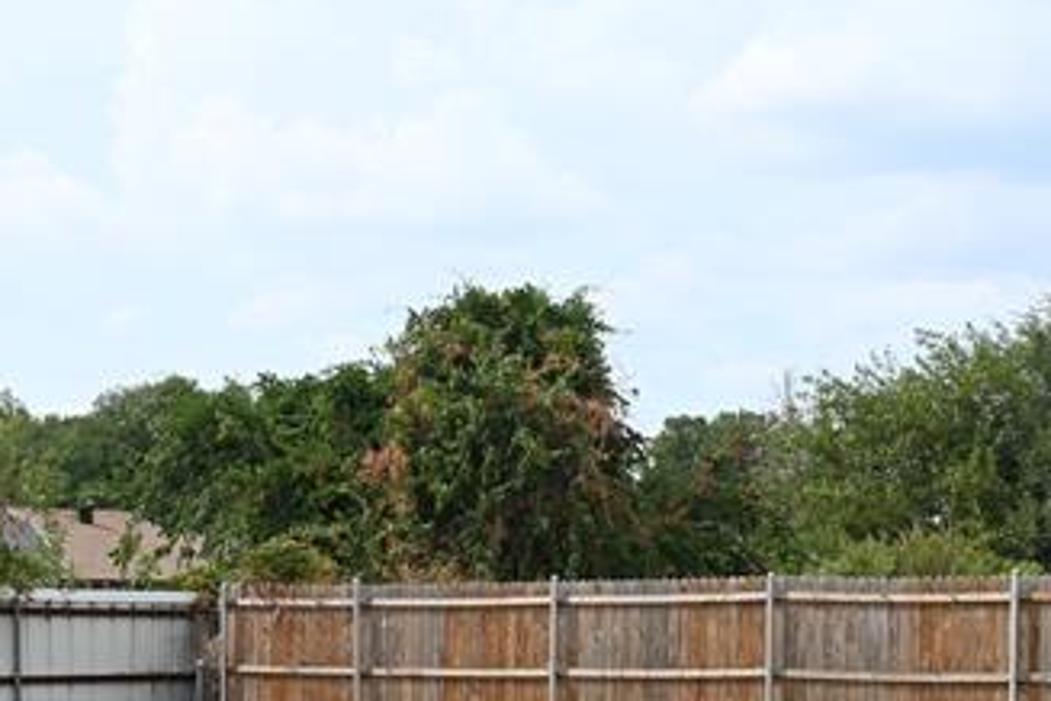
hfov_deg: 26.8
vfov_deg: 17.7
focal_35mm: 75
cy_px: 720
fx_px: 2189
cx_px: 741
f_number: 7.1
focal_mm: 16
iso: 100
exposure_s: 1/200
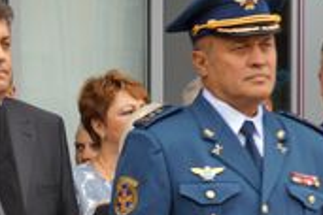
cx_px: -325
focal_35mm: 490
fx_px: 4396
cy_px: 308
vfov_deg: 2.8
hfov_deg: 4.2
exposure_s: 1/160
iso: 320
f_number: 5.6
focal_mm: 80
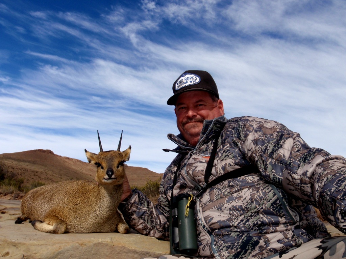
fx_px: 280
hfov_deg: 63.4
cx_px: 173
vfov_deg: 49.7
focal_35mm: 28
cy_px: 130
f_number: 5
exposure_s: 1/320
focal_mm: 5
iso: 64
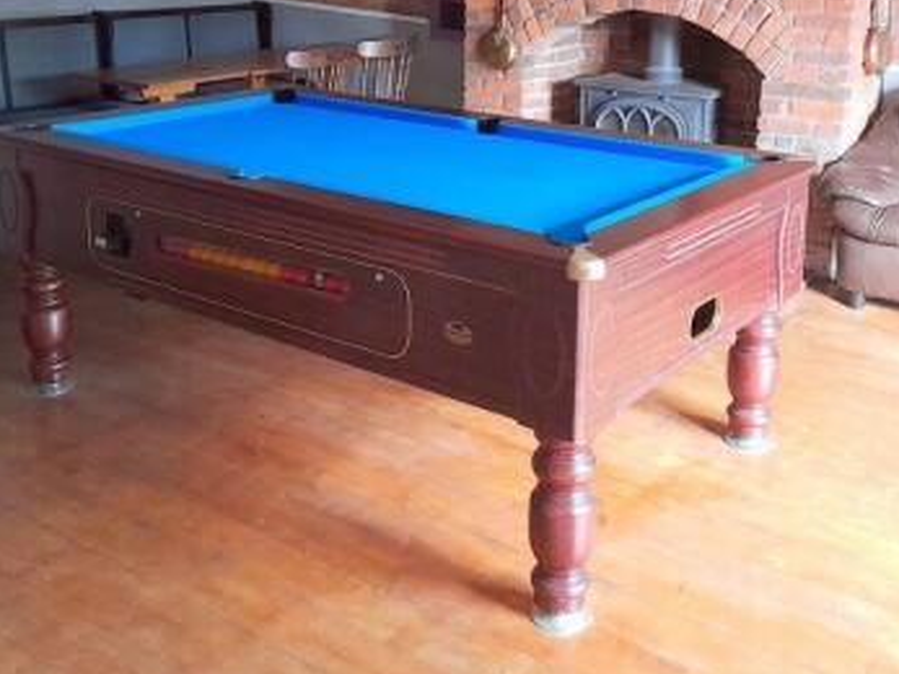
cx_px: 501
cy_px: 152
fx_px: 1090
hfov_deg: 44.7
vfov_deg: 33.5
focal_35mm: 42
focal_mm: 4.6
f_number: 2
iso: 400
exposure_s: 1/24
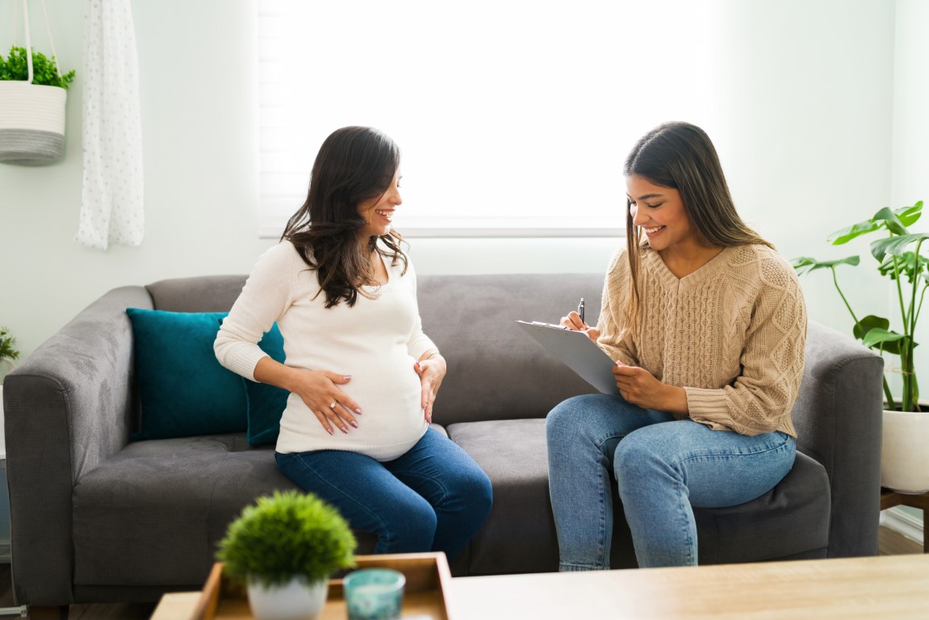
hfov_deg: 54.4
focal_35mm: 35
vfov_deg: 37.9
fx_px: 903
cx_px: 464
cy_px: 310
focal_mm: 35
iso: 400
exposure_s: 1/160
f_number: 1.8
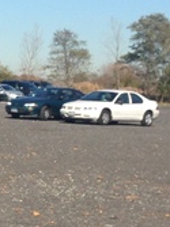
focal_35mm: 158
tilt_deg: -1.2
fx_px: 1036
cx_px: -118
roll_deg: -1.3
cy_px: 102
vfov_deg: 12.5
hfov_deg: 9.0
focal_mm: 4.12
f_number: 2.4
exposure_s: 1/2088
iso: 50
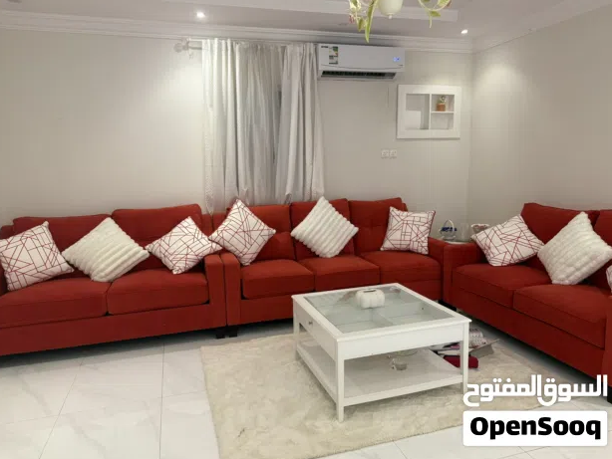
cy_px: 231
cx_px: 313
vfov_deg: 54.9
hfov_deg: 69.4
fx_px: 442
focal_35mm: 25
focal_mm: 6.76
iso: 200
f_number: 1.78
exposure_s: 1/60
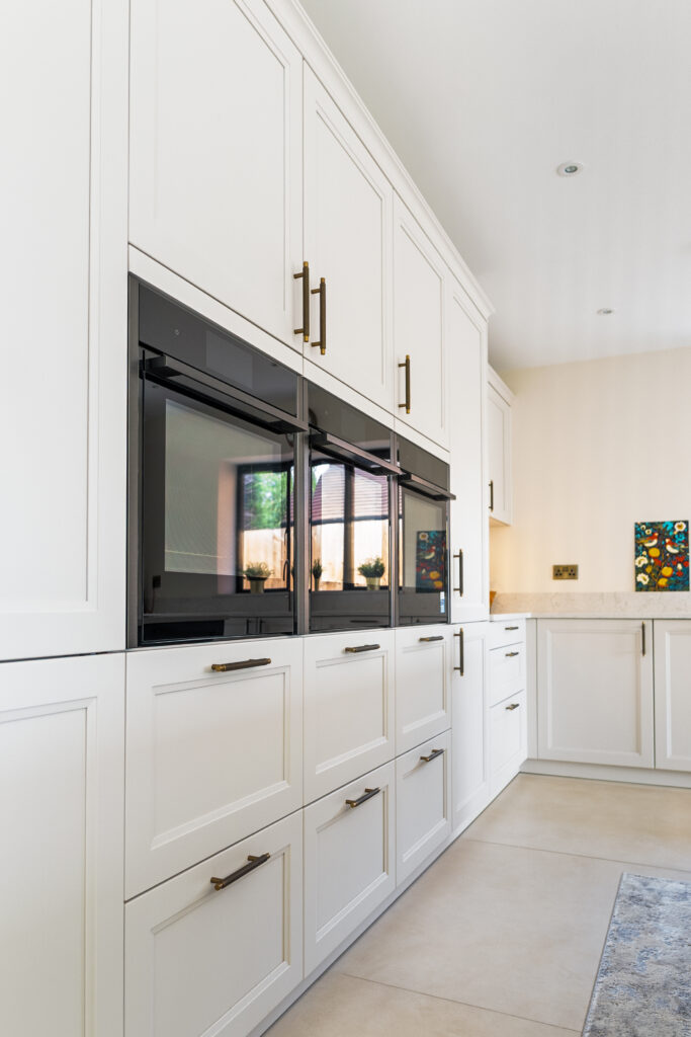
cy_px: 518
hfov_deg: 53.1
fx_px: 691
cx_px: 346
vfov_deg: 73.7
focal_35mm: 24
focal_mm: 16
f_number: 2.8
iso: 640
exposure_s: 1/40
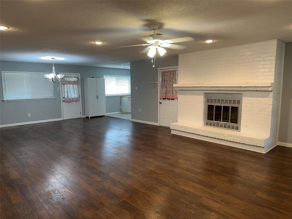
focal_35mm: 24
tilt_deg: -7.3
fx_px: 202
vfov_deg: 56.8
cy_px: 110
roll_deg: +0.9
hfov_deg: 71.6
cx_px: 146
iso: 160
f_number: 1.78
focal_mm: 6.86
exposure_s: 1/60
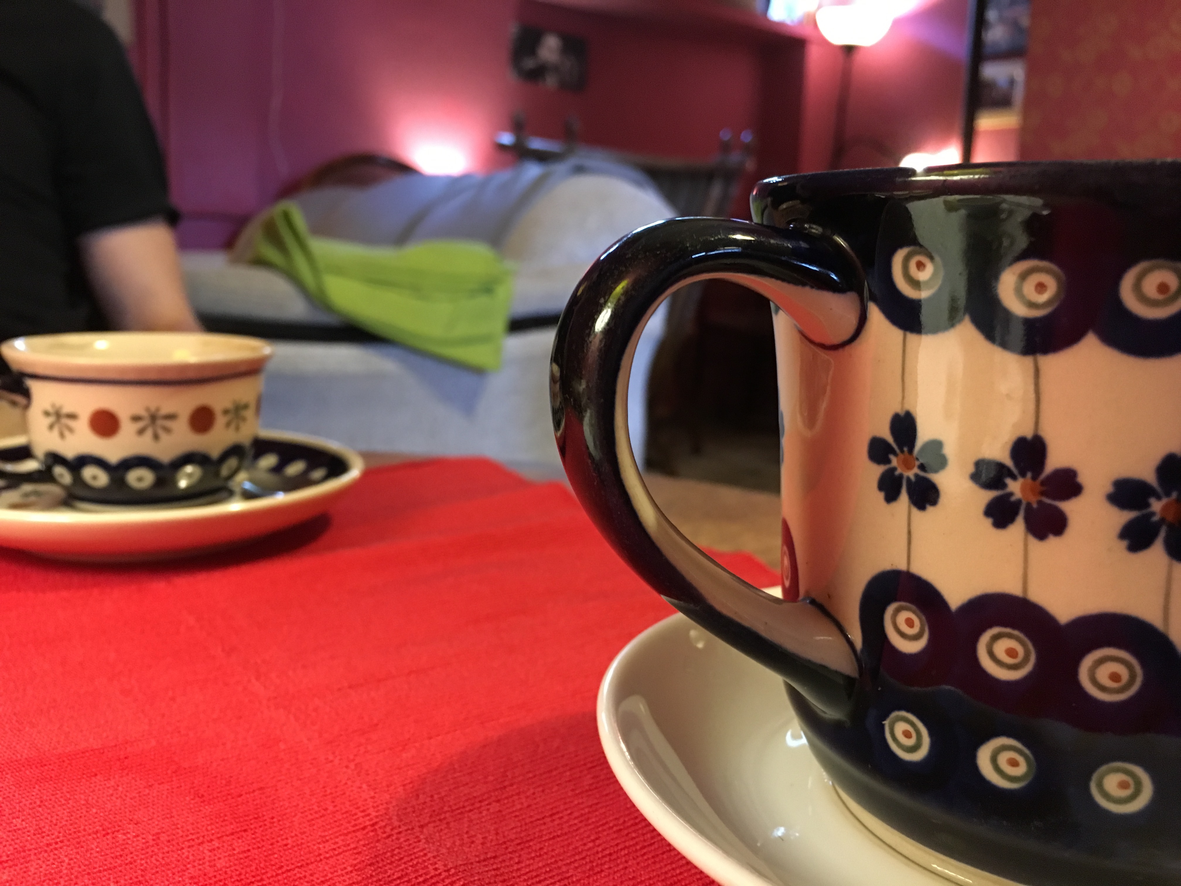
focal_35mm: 29
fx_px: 989
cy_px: 443
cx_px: 590
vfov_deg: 48.2
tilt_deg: -9.0
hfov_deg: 61.7
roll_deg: -1.3
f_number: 2.2
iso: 400
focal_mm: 4.15
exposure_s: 1/17
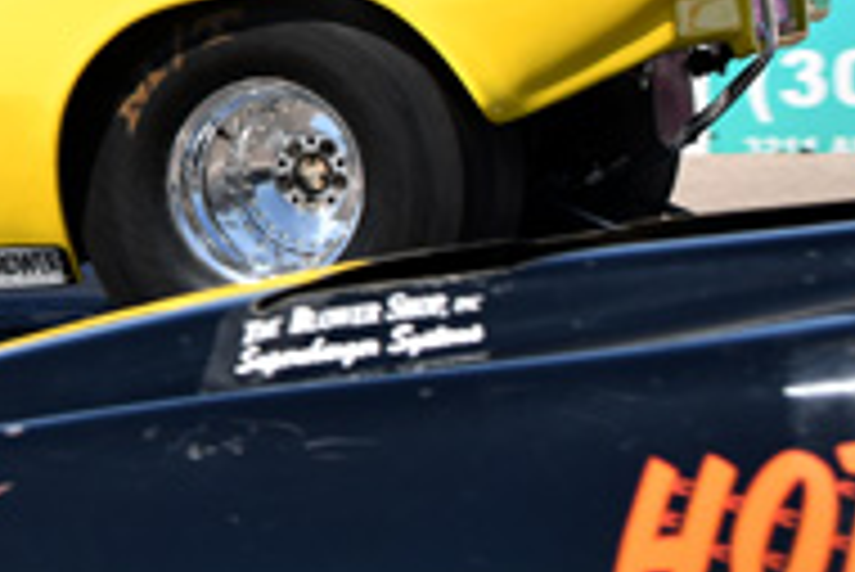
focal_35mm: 276
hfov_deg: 7.4
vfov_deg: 5.0
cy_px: -126
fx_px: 6560
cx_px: -4
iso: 160
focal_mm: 70
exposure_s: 1/1250
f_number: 5.6
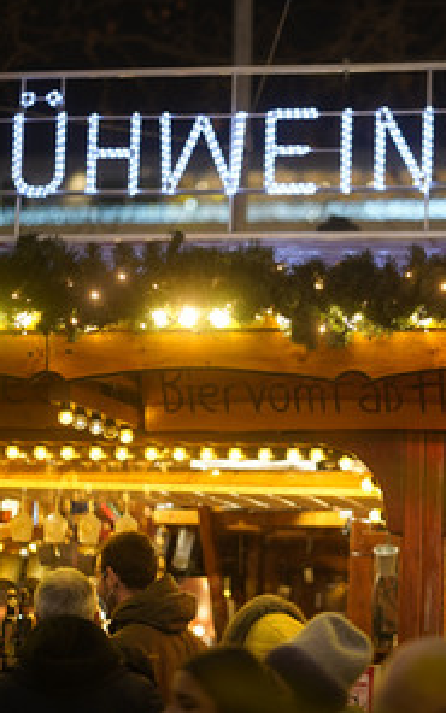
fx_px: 2567
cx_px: 319
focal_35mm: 132
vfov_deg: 15.8
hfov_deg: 9.9
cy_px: 356
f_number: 1.8
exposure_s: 1/60
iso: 640
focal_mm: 85
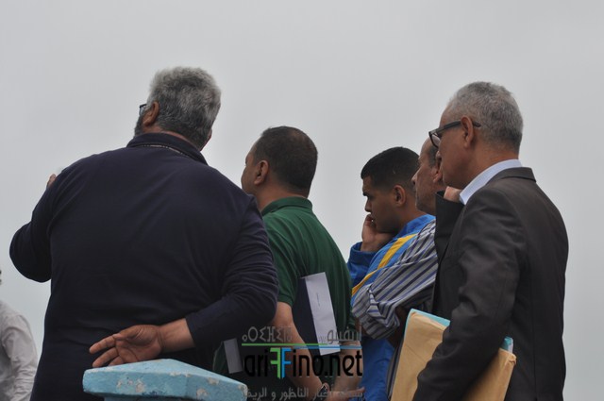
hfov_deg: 14.4
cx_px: 302
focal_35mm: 142
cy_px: 200
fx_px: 2388
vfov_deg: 9.6
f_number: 6.3
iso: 200
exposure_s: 1/640
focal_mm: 95
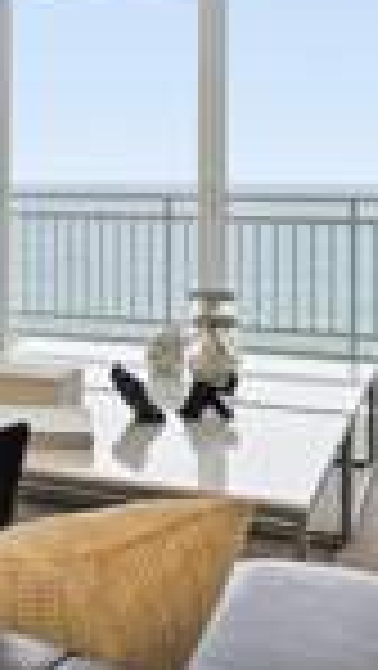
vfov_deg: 36.4
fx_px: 991
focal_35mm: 56
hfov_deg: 20.7
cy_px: 153
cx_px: -18
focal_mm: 16.5
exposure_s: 1/200
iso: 250
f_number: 5.6
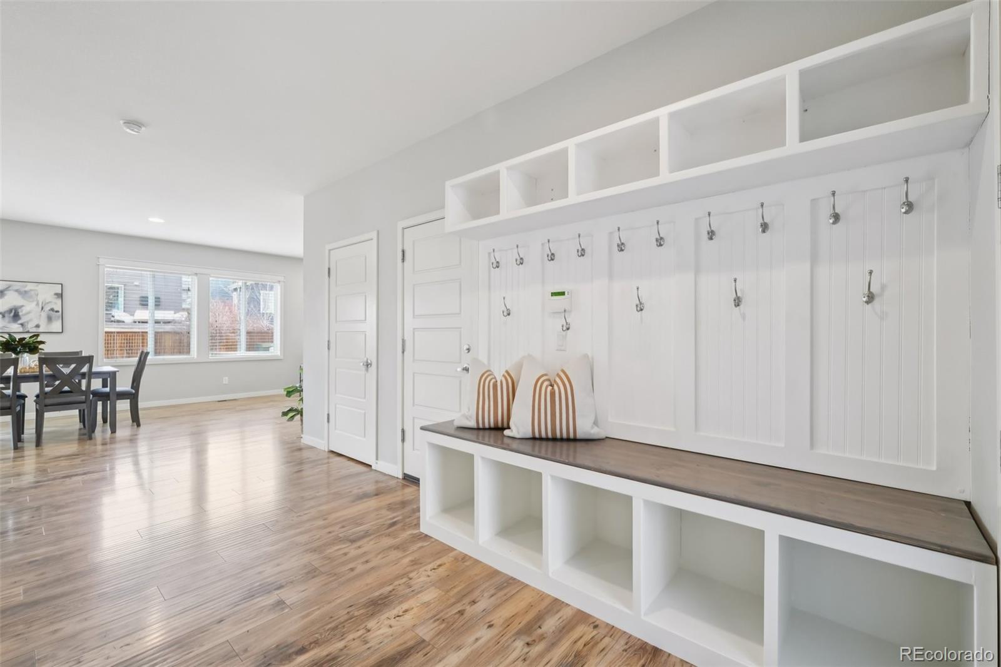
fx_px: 417
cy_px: 334
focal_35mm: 15
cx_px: 500
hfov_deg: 100.4
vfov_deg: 77.3
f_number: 8
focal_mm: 10
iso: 800
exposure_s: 1/6
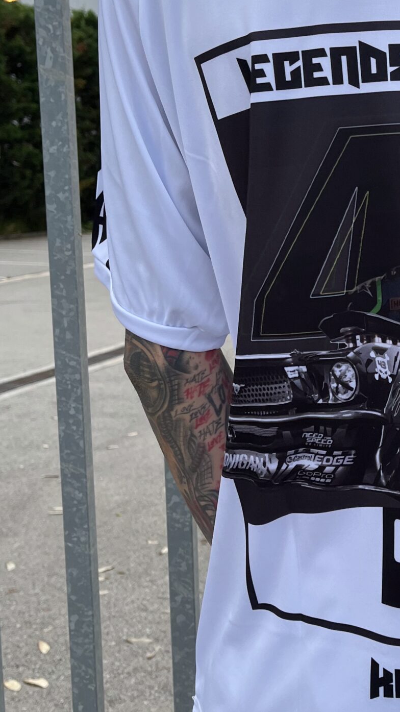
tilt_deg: -7.4
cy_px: 324
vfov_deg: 39.8
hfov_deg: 22.0
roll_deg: -0.1
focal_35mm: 52
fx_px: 981
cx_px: 424
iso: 50
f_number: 1.6
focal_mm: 5.1
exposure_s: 1/906
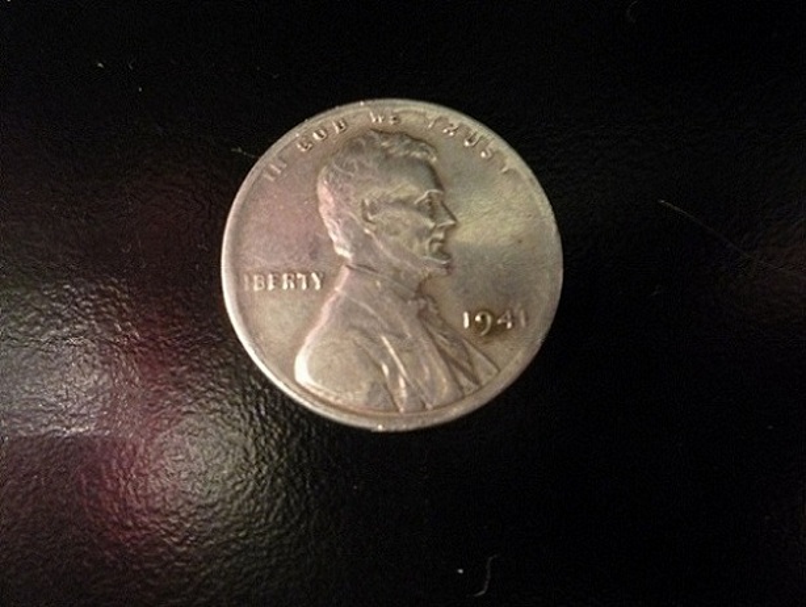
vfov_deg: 46.9
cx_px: 403
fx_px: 699
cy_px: 304
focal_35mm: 30
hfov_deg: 59.9
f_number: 3.3
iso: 400
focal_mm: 5.2
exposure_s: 1/8
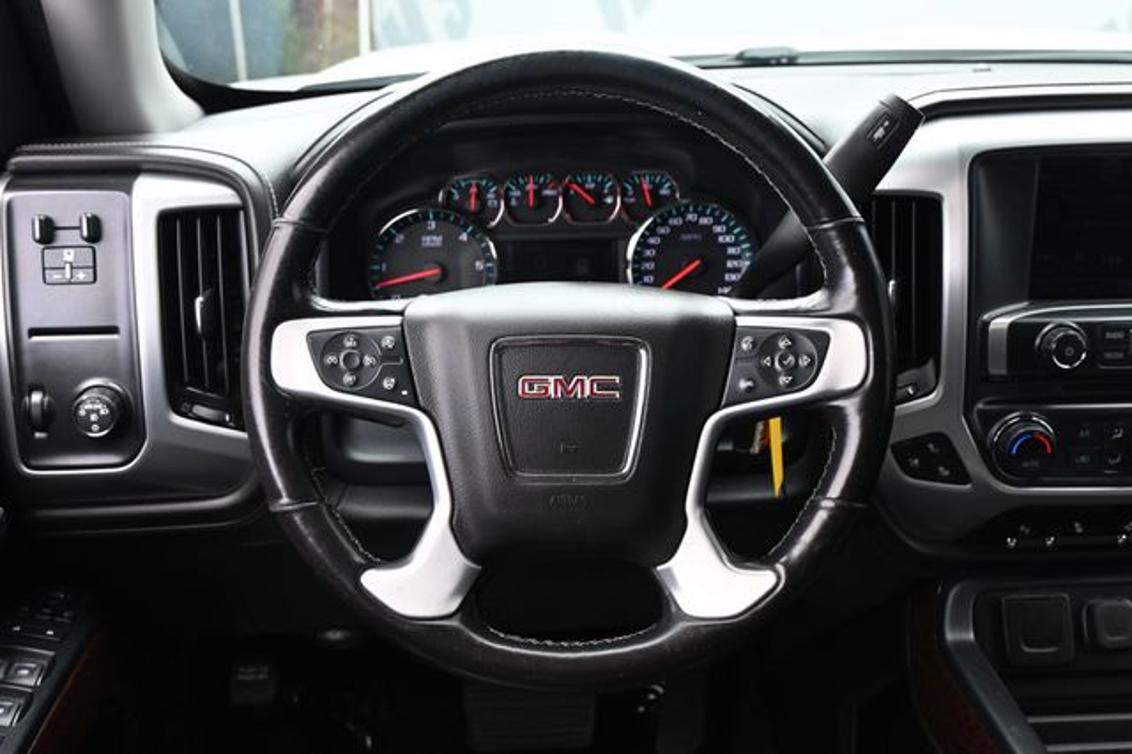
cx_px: 566
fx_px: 1249
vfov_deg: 33.6
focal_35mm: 40
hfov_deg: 48.7
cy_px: 377
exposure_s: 1/125
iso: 500
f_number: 4.5
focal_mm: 26.5
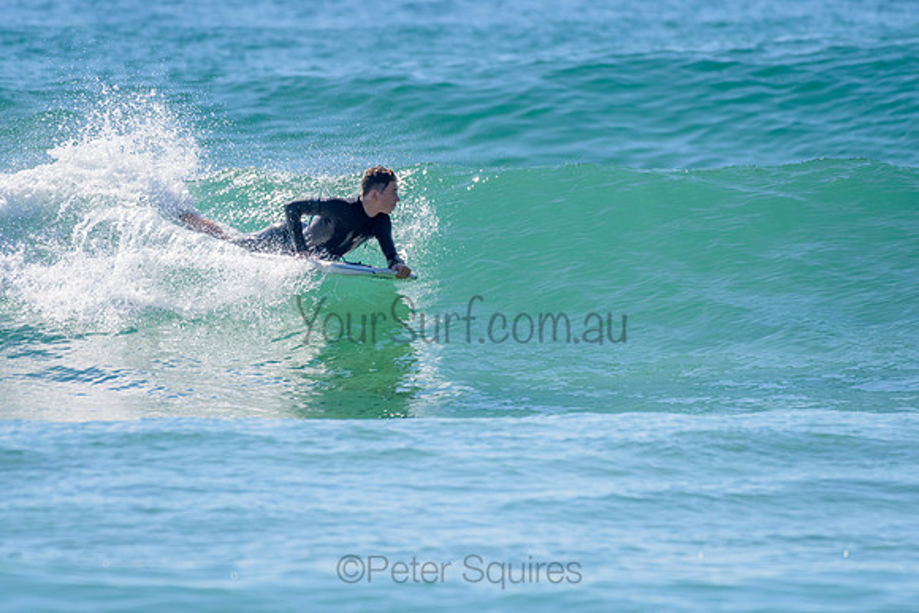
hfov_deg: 3.4
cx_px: 407
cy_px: 253
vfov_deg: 2.2
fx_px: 15647
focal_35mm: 613
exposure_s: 1/2000
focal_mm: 500
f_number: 5.6
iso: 200
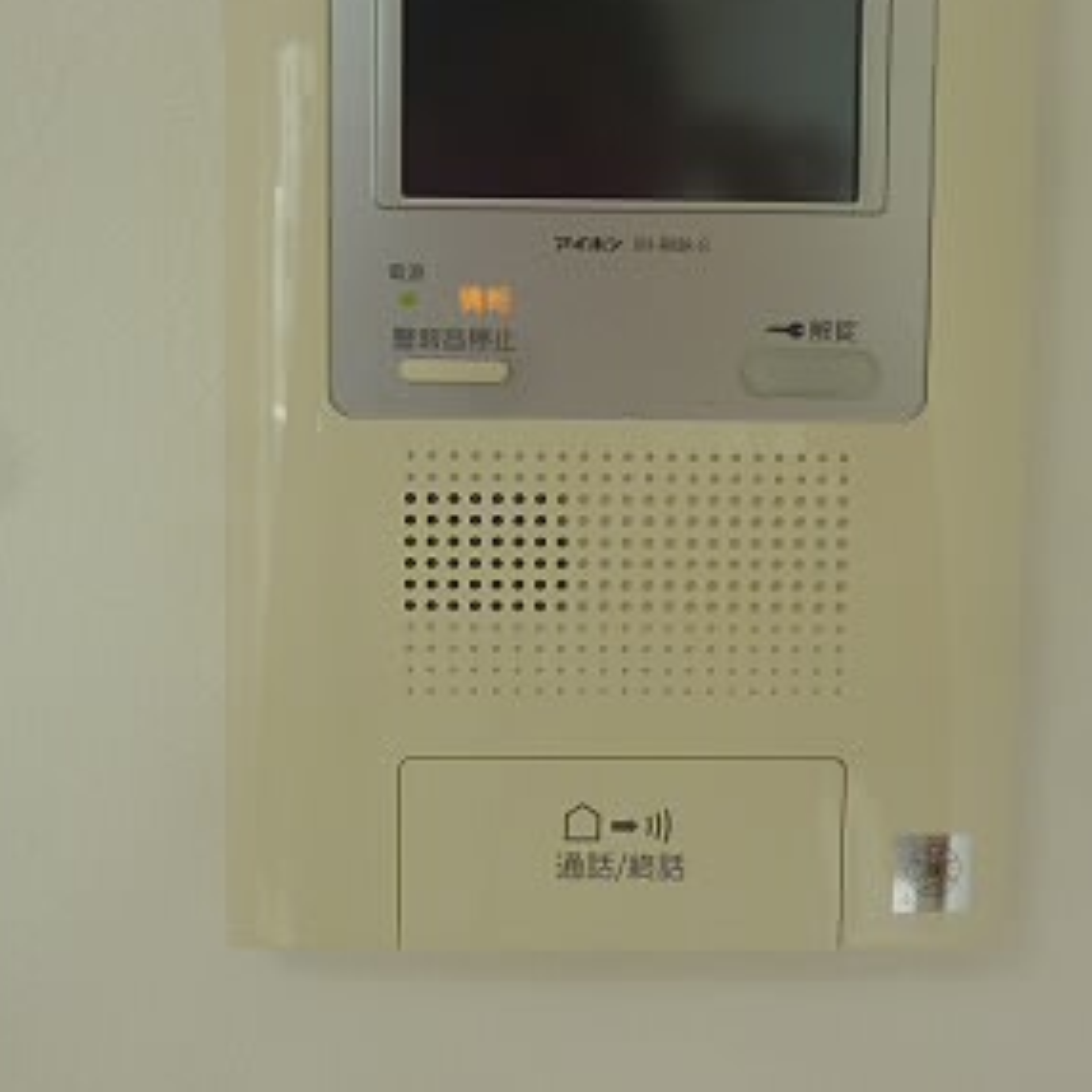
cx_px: 546
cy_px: 405
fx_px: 1856
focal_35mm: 52
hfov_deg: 32.8
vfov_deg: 32.6
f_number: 3.1
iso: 160
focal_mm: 5
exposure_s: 1/60
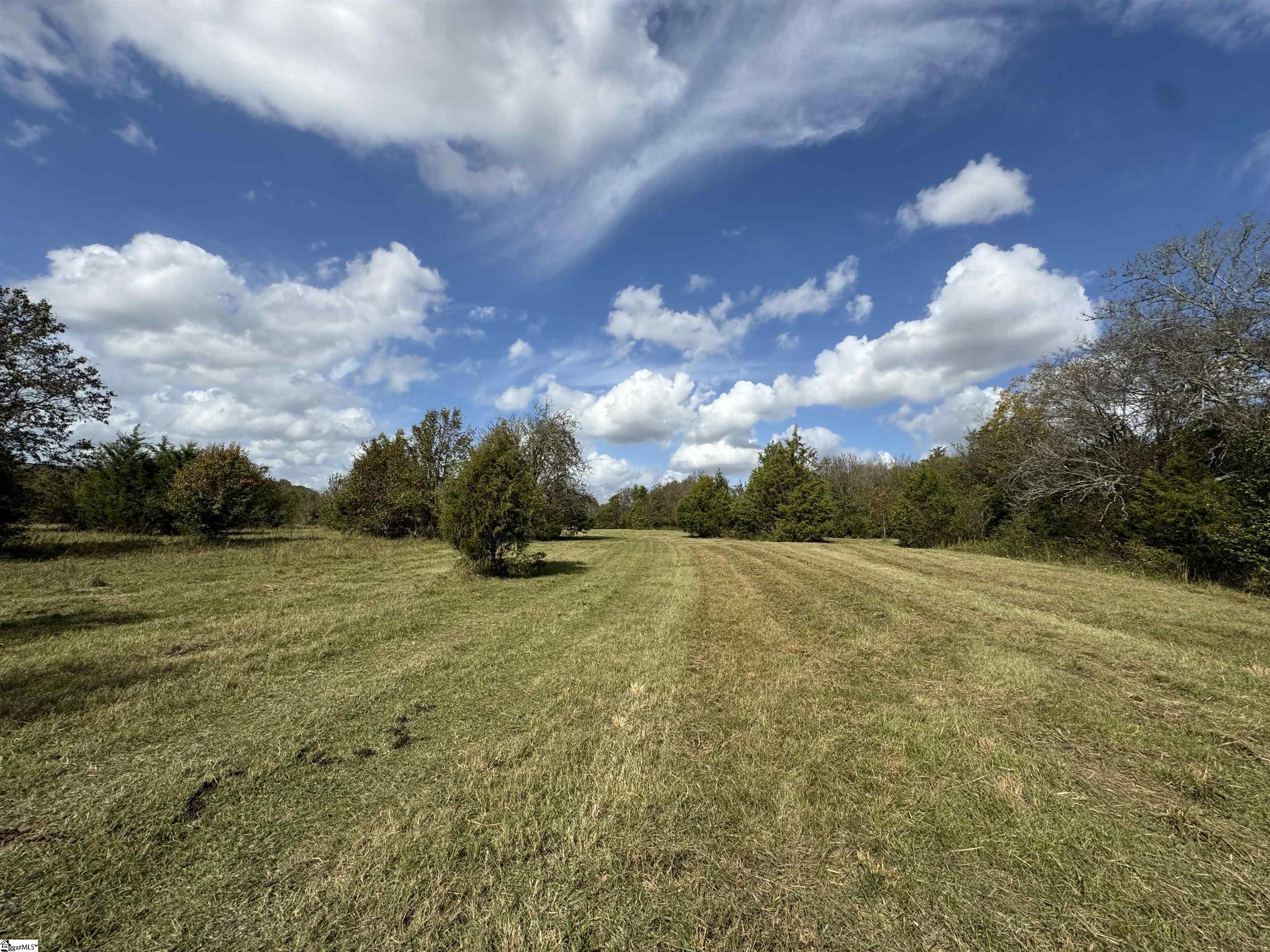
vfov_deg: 85.7
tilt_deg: +6.9
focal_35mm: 14
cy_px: 476
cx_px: 635
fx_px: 514
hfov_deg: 102.1
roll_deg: -2.7
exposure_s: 1/3390
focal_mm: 2.22
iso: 50
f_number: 2.2
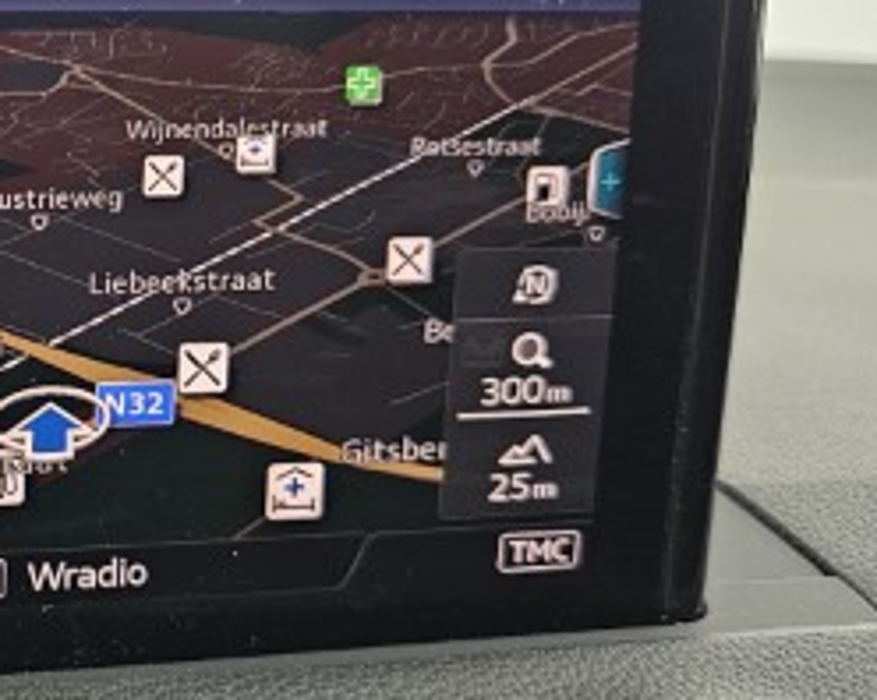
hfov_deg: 29.5
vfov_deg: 26.1
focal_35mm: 58
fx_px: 1504
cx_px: -74
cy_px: 265
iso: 640
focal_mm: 6.3
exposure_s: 1/61
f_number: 1.7
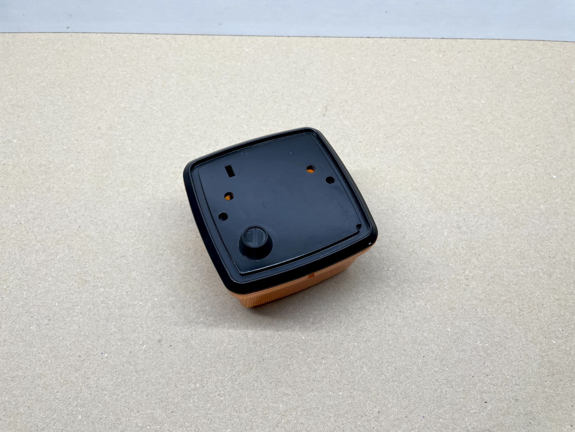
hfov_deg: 67.3
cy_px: 216
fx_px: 432
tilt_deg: -61.4
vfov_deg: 53.1
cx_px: 288
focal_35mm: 26
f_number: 1.6
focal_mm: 4.2
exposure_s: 1/100
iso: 40
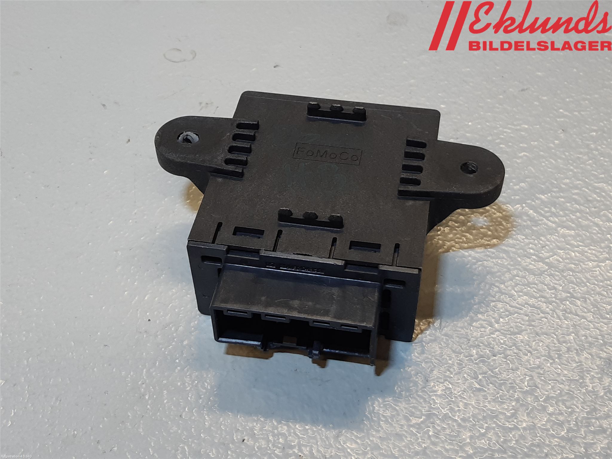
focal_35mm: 26
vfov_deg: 53.1
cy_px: 230
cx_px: 306
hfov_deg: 67.3
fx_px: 460
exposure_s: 1/50
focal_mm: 3.93
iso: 40
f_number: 1.7
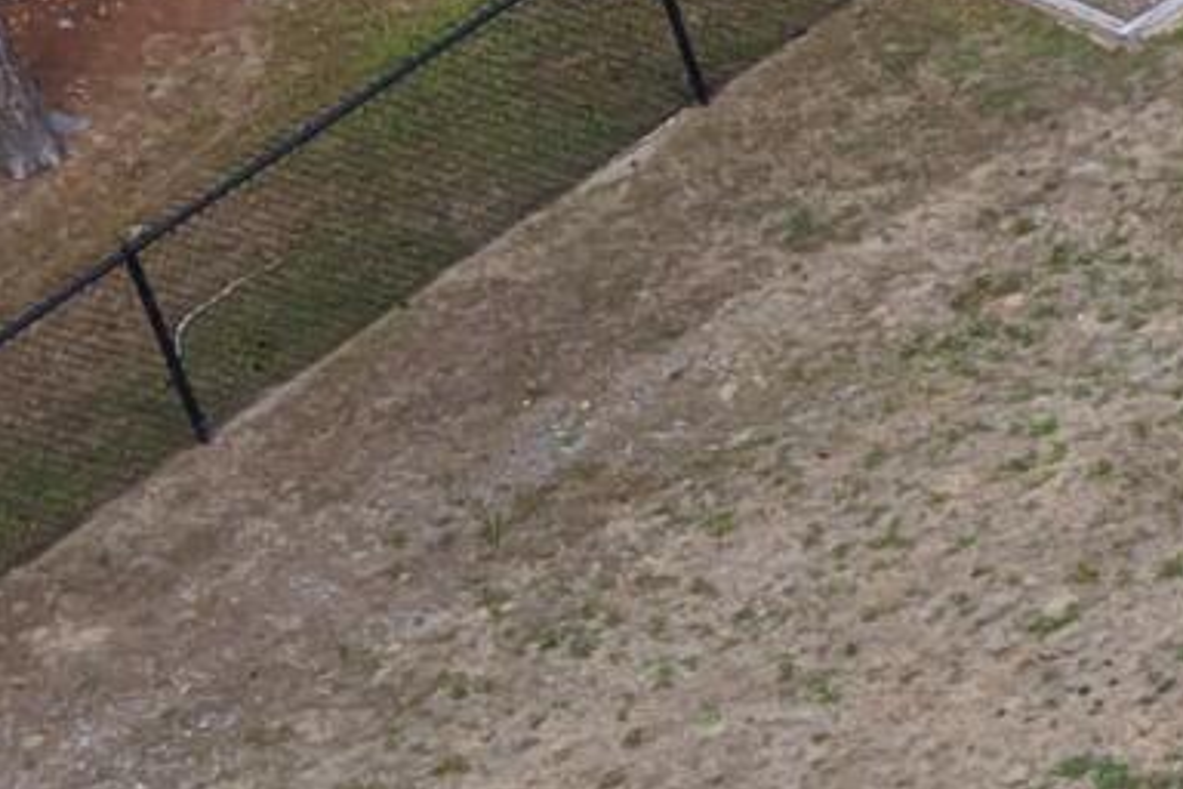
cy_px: 120
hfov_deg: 8.5
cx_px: 3777
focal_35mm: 195
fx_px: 6407
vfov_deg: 7.0
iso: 100
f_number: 1.8
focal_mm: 8.67
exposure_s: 1/320
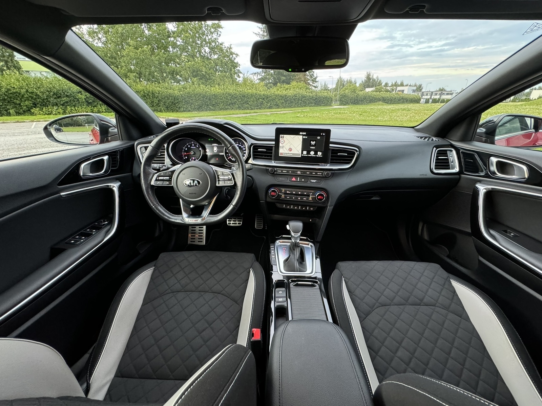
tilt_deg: -26.5
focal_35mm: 14
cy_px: 203
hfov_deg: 102.1
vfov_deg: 85.7
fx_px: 219
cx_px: 271
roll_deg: +1.6
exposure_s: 1/60
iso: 400
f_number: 2.2
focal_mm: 2.22
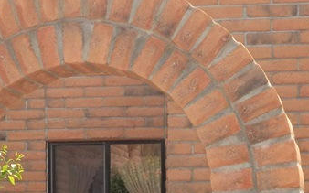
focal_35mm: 138
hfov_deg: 15.1
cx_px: 112
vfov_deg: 9.3
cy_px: 253
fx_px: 1162
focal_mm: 7.9
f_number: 4
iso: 125
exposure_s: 1/500
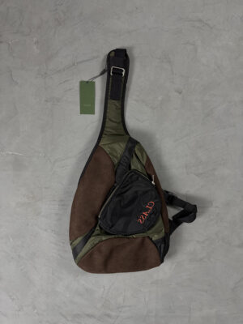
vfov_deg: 71.6
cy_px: 162
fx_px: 225
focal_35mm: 24
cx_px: 122
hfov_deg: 56.8
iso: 125
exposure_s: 1/60
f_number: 1.78
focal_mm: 6.76
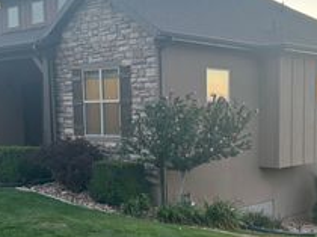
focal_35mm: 62
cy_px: 150
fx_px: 567
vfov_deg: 23.5
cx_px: 199
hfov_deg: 31.1
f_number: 1.5
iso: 64
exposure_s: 1/166
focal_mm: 5.7
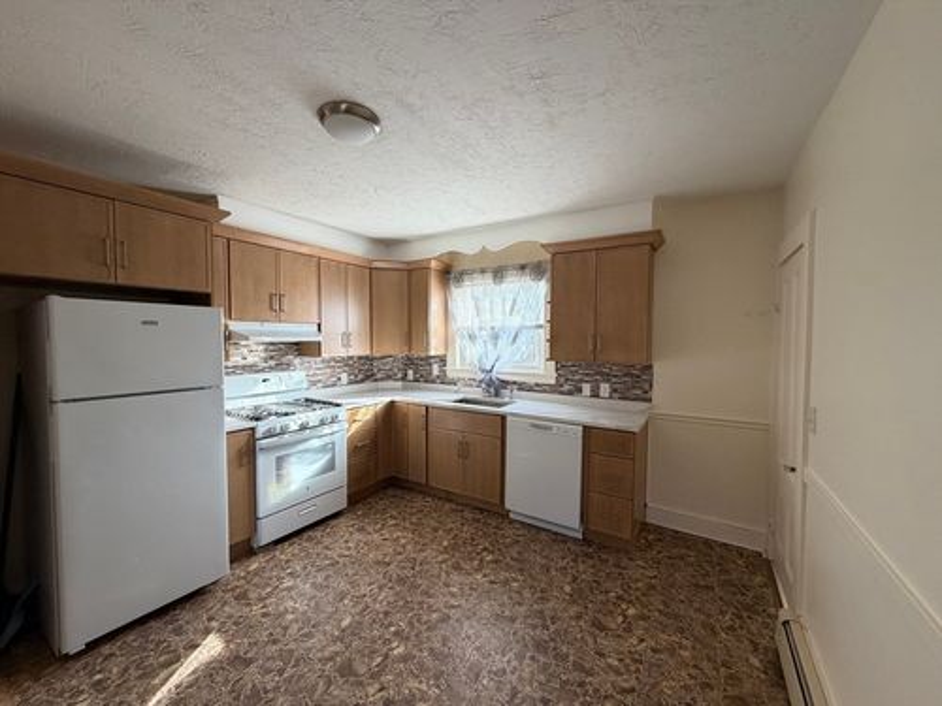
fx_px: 381
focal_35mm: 14
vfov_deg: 85.7
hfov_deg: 102.1
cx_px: 471
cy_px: 353
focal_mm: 2.22
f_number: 2.2
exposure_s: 1/121
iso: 200
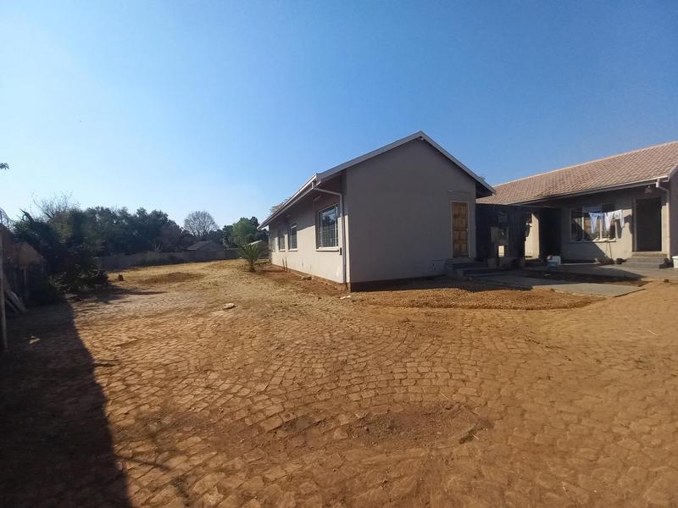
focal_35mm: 13
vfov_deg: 89.9
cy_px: 254
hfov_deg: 106.2
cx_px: 339
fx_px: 255
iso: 40
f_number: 2.2
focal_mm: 1.42
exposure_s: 1/1328
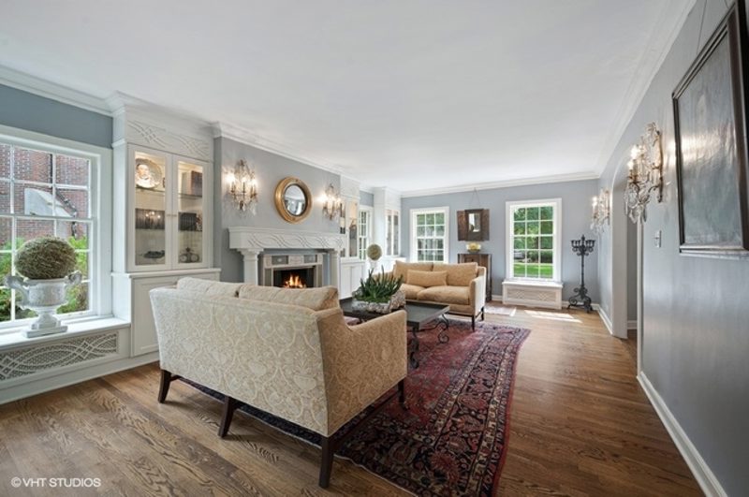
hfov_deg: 104.3
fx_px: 291
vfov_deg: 81.0
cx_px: 374
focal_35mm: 14
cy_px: 248
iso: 200
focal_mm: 14
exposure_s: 1/1.43
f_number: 8
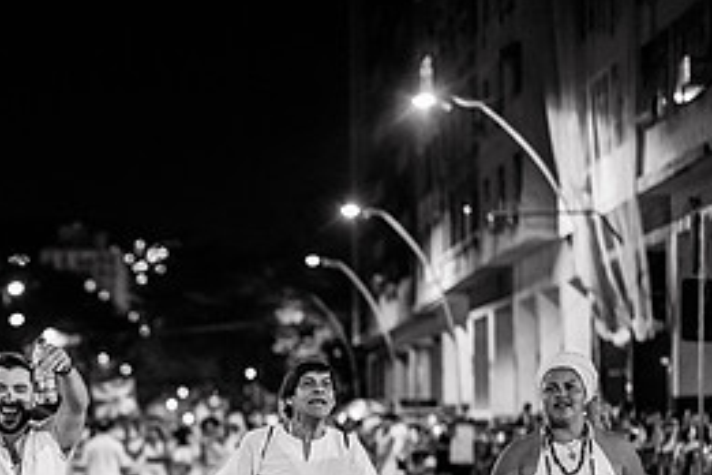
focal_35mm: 111
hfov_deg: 17.9
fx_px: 2195
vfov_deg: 12.2
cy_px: 512
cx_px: -8
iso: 2000
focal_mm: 50
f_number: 1.2
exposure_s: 1/250
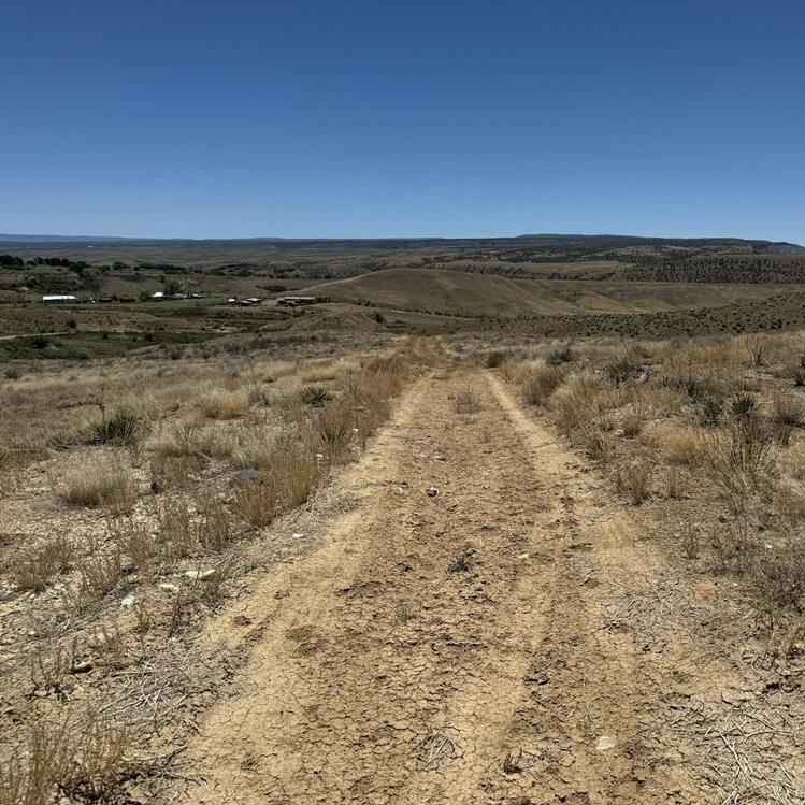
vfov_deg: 55.6
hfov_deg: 55.0
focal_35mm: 29
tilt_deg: -9.8
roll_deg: -0.5
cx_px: 499
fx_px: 763
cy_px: 411
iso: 80
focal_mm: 6.76
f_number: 1.78
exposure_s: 1/10417
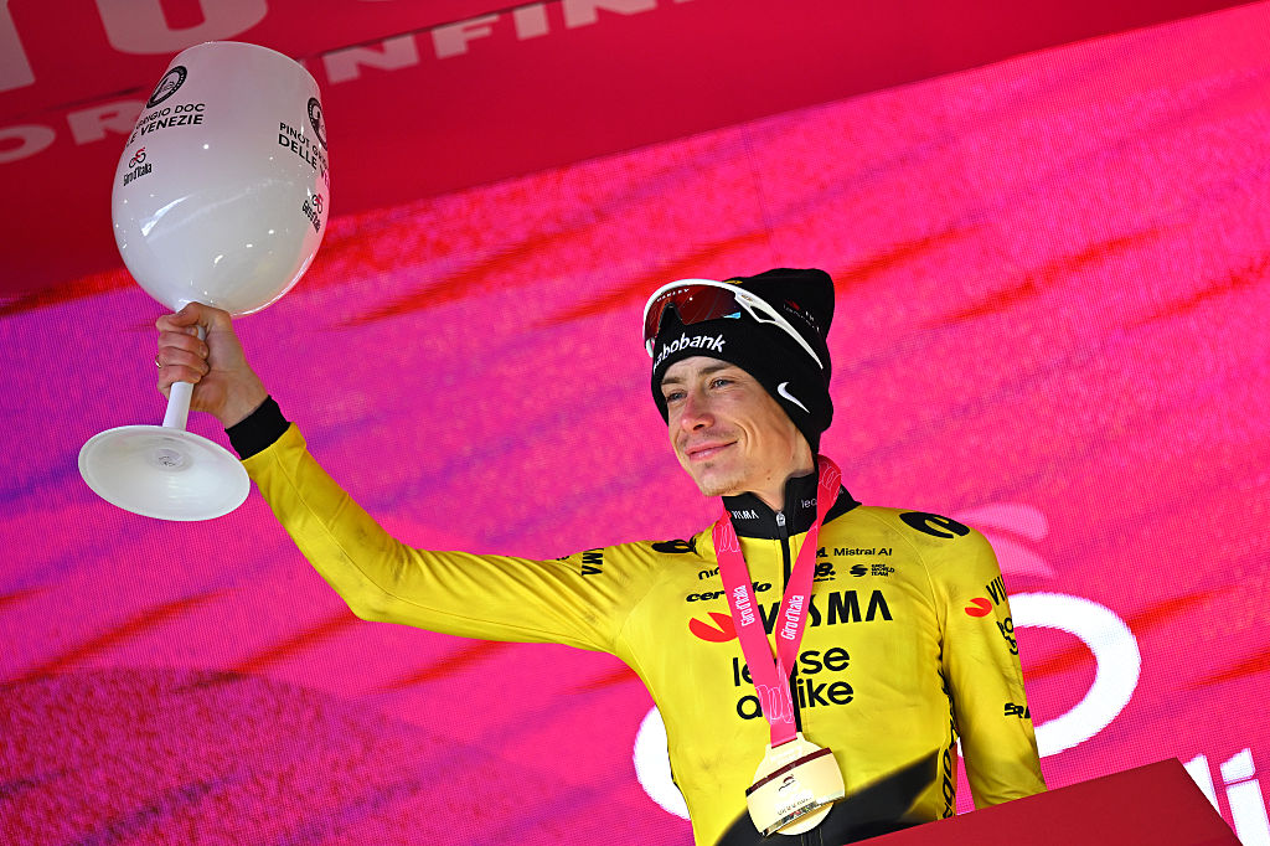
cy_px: 423
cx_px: 635
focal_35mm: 225
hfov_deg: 9.2
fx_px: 7934
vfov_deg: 6.1
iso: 500
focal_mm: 150
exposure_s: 1/1000
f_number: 2.8
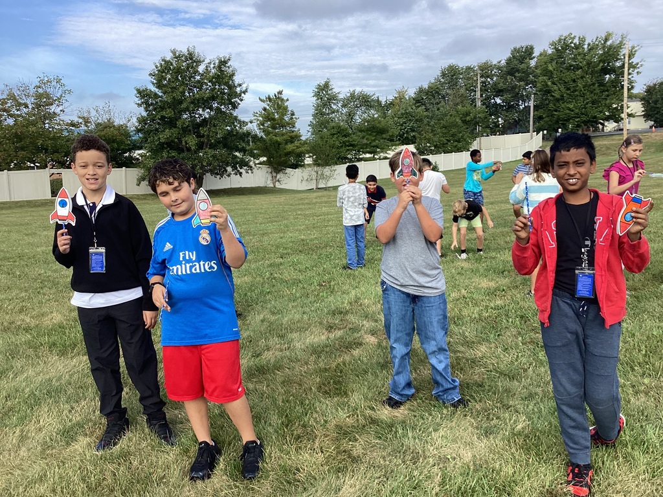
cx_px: 332
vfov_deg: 45.4
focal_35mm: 31
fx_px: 594
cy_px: 248
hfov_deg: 58.4
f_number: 2.4
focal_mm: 3.3
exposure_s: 1/500
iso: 25
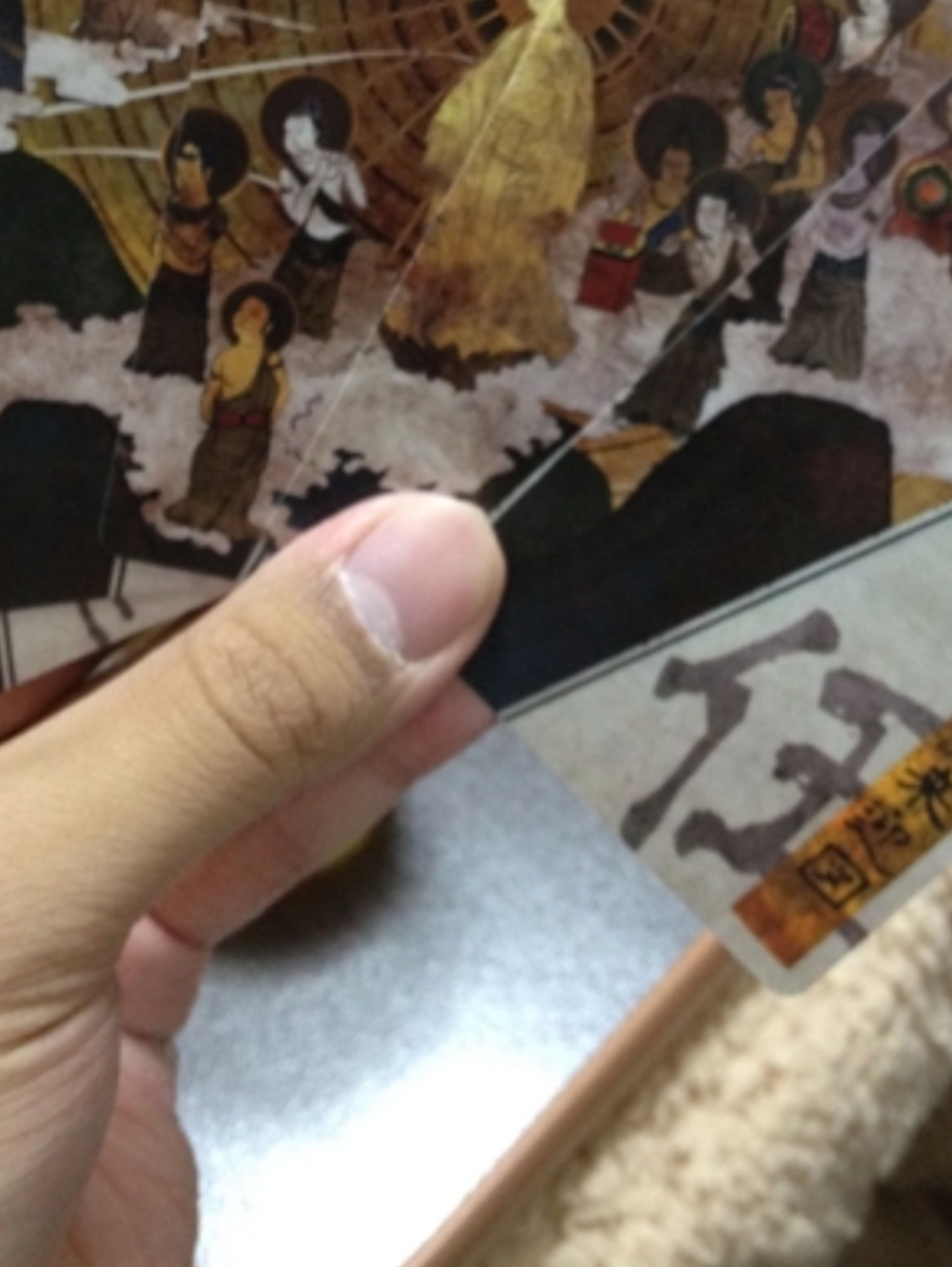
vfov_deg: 32.8
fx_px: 2124
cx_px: 397
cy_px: 371
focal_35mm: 58
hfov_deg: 25.2
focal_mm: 4.28
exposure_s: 1/20
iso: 250
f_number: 2.4
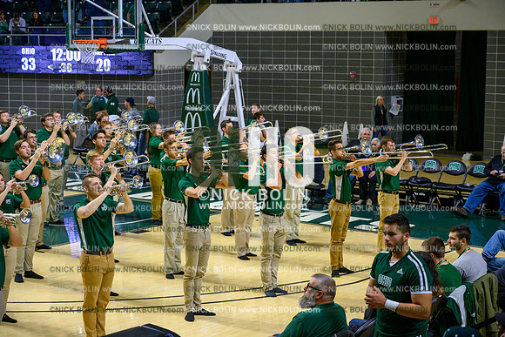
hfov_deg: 28.8
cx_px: 252
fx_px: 982
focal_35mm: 70
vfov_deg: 19.5
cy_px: 168
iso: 3200
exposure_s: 1/500
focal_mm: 70
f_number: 4.5
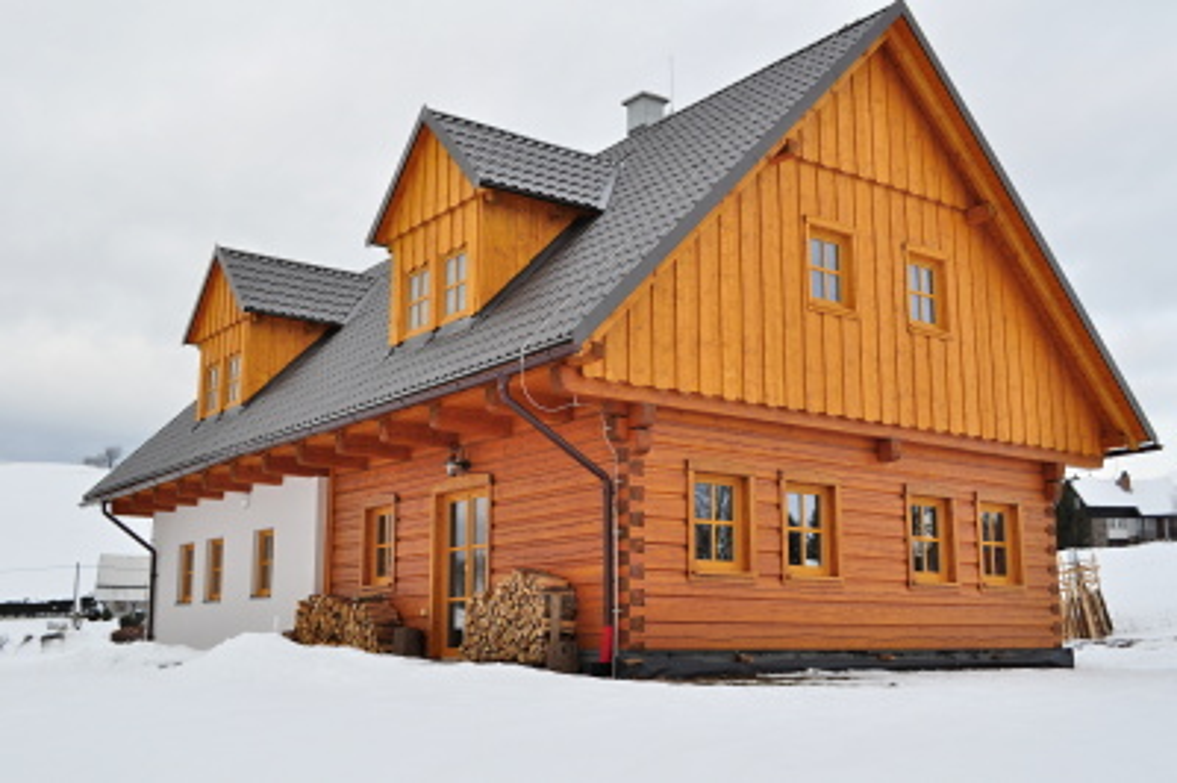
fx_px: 1274
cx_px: 588
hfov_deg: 49.6
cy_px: 392
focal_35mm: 39
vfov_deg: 34.2
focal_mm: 26
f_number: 7.1
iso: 200
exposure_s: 1/200
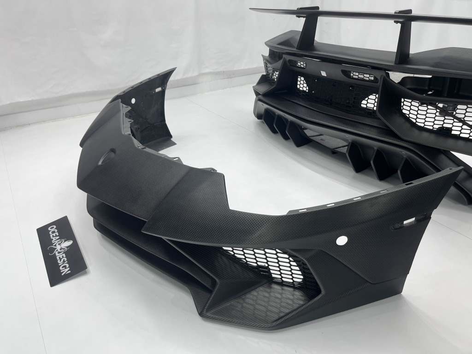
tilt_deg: -28.3
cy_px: 177
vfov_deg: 53.1
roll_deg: +1.2
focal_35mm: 26
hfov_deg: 67.3
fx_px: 355
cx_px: 236
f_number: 1.6
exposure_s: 1/100
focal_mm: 5.1
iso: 50
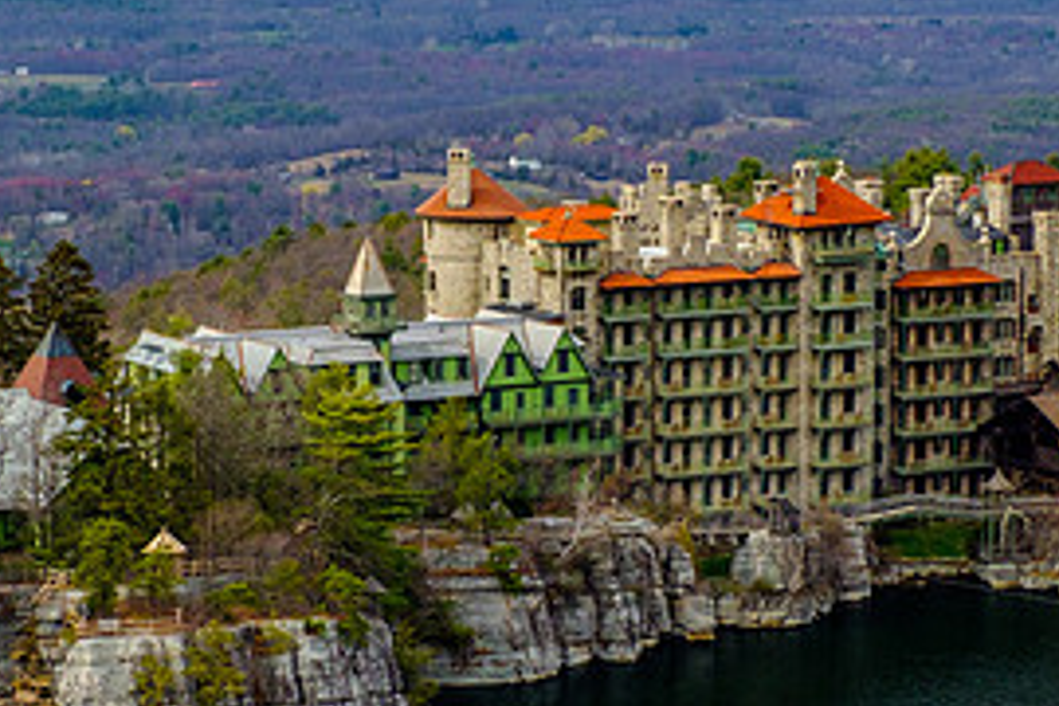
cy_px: 381
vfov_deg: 8.7
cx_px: 510
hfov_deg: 13.1
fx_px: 4618
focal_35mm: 157
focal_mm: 47
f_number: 8
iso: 200
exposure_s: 1/220
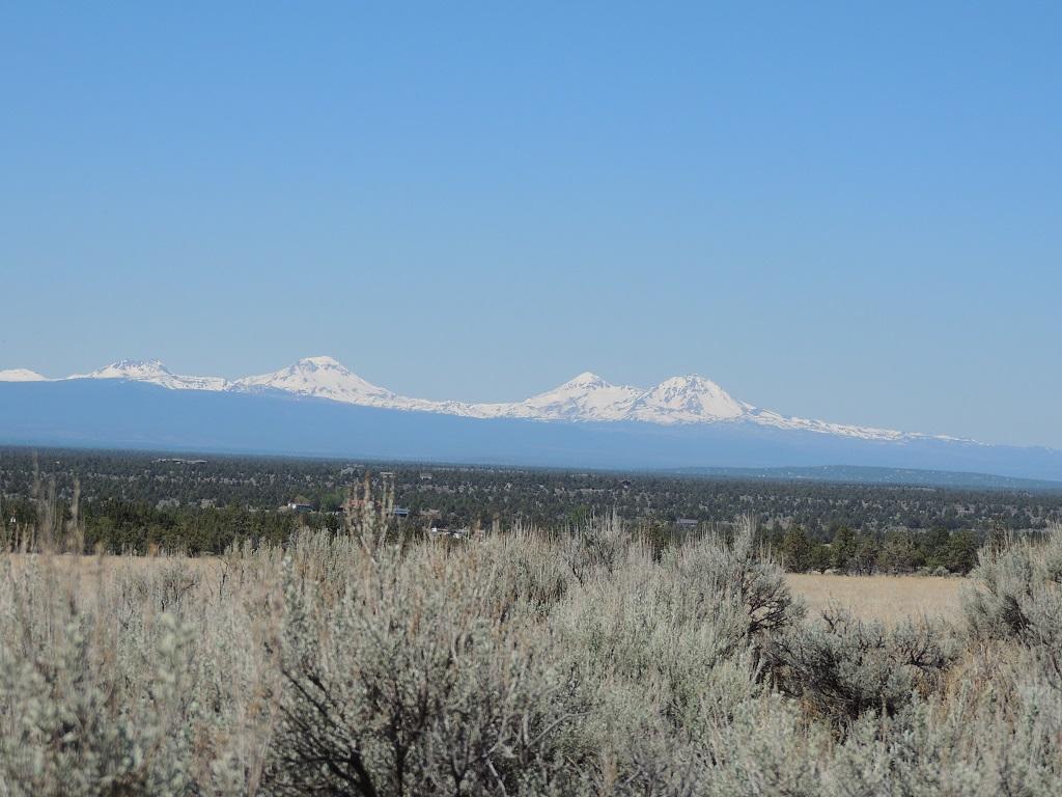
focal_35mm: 100
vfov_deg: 14.8
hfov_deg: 19.6
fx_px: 3068
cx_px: 531
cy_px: 398
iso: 100
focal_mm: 17.8
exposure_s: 1/1250
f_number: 4.1
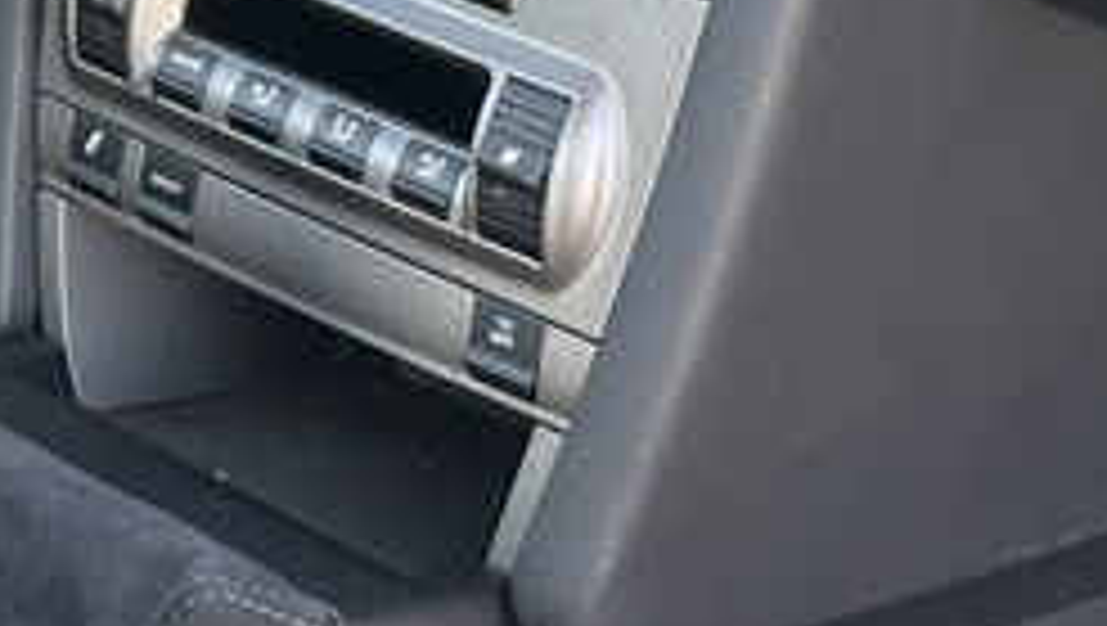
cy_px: -576
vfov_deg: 7.2
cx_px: -94
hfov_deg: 13.0
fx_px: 4790
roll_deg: +2.2
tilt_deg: -18.7
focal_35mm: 163
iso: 100
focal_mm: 6.86
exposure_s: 1/60
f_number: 1.78
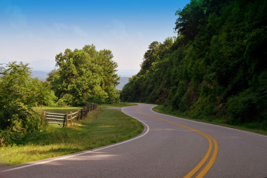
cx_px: 134
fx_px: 534
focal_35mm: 72
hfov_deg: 28.1
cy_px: 89
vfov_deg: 18.9
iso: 250
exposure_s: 1/200
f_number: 10
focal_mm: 48
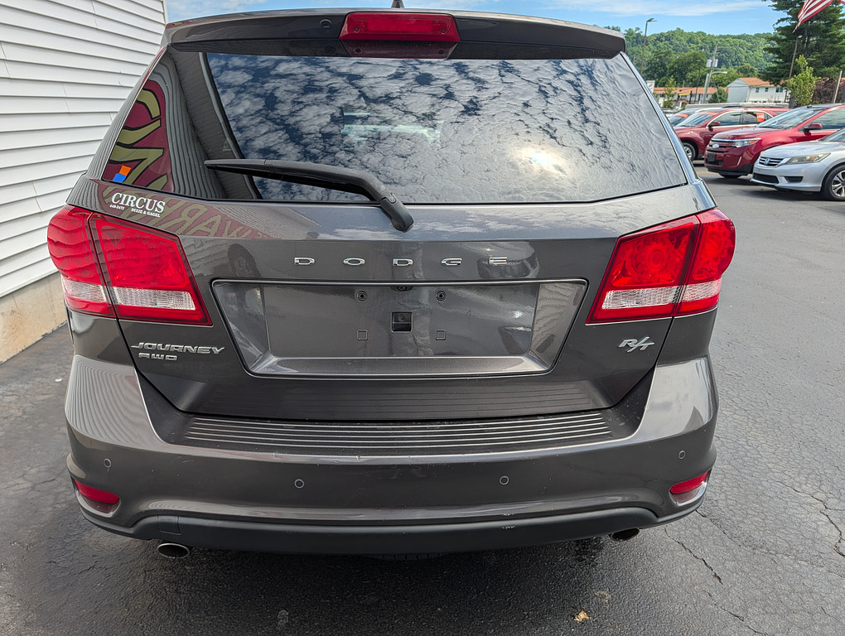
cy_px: 318
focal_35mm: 24
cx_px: 422
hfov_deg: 71.5
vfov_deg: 56.9
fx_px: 587
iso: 22
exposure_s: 1/7874
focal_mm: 6.9
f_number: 1.68
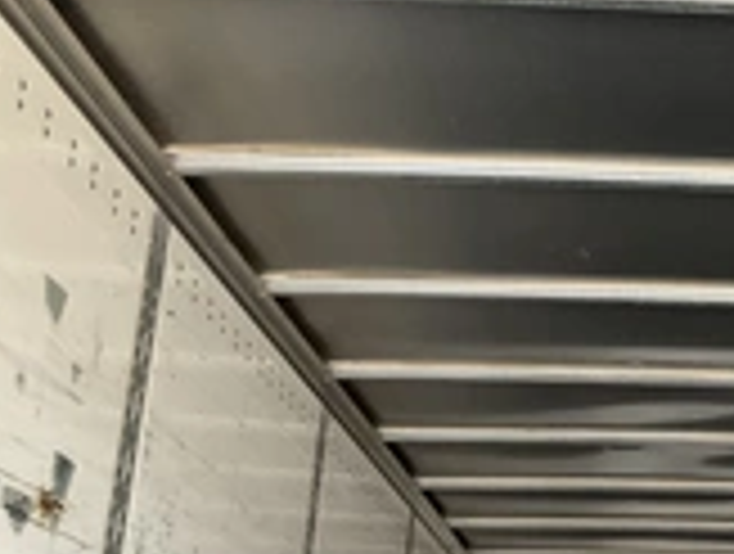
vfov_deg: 20.5
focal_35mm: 71
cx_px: 802
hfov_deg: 25.4
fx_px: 1509
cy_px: 468
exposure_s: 1/105
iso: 64
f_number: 1.8
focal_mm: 3
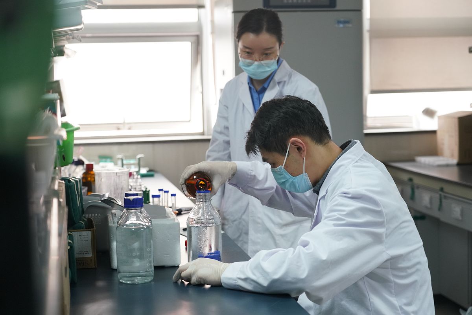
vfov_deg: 19.2
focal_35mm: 71
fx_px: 931
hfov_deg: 28.5
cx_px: 236
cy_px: 158
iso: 2500
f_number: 4
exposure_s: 1/100
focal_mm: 71
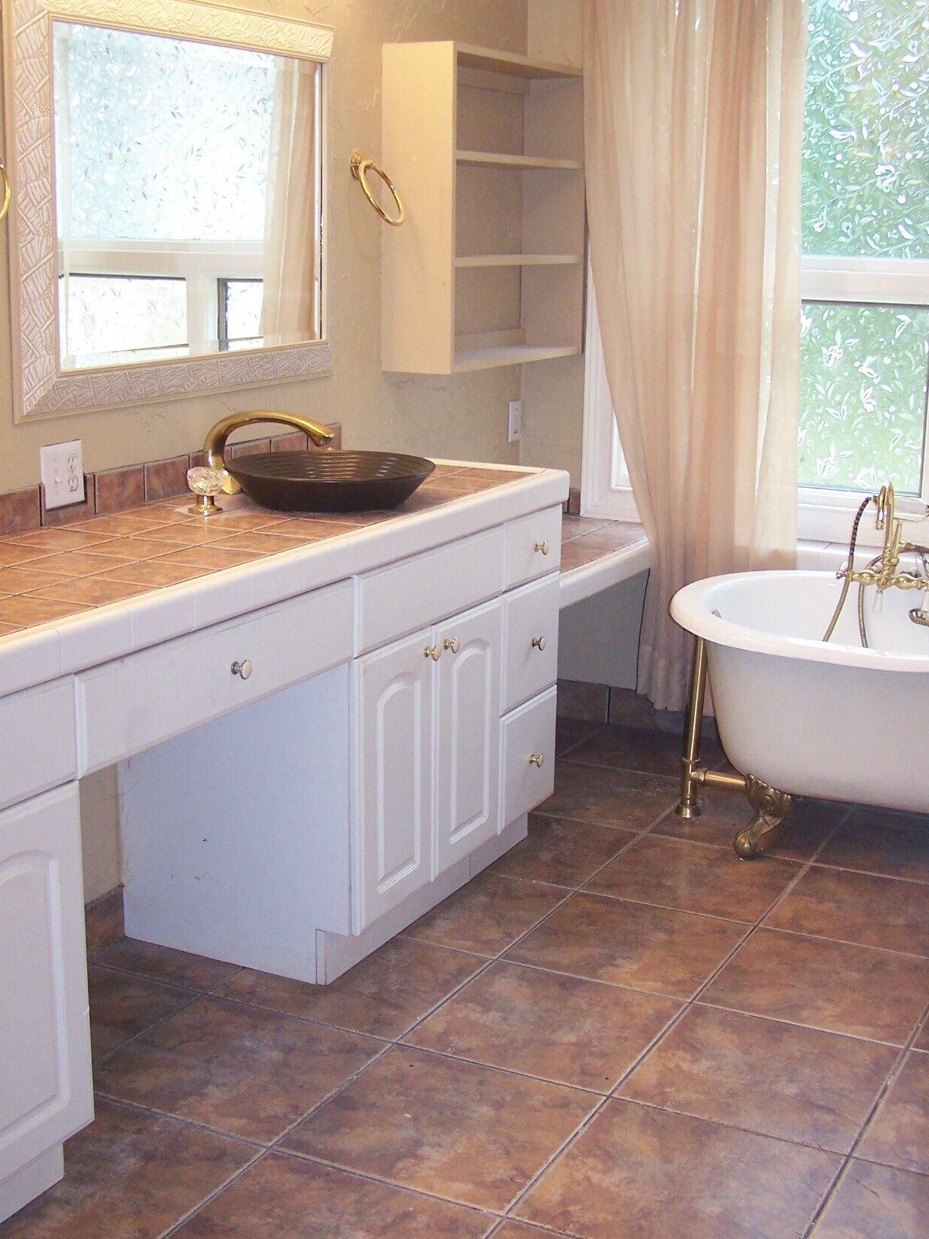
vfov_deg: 40.4
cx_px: 486
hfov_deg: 30.9
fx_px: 1682
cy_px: 588
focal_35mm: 47
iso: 160
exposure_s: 1/80
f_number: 2.8
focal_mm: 6.3
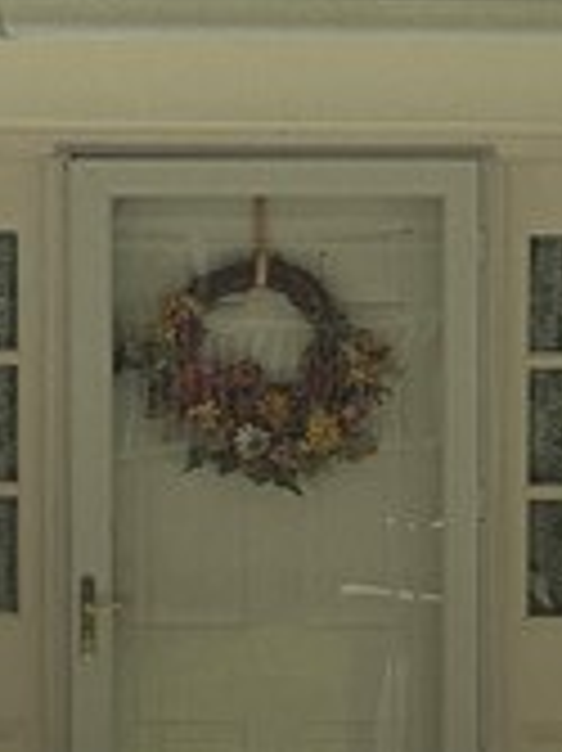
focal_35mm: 319
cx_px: 378
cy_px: 1108
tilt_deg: -4.5
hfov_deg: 4.7
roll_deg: -0.8
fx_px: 6914
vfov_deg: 6.1
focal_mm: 6
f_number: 2
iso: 20
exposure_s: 1/1653
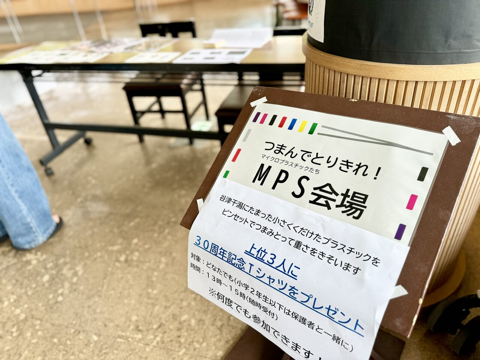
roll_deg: +6.1
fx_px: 333
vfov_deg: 56.8
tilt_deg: -34.1
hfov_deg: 71.6
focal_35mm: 24
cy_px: 180
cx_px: 240
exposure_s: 1/268
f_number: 1.78
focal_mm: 6.76
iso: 64
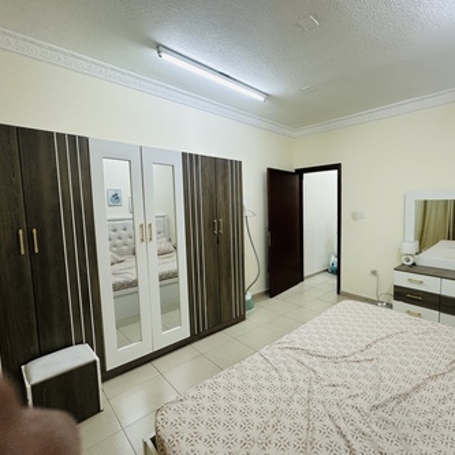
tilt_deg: -4.5
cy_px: 226
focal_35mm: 17
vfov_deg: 84.0
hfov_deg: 81.3
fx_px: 253
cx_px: 301
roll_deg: +0.0
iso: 200
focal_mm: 2.22
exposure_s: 1/60
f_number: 2.2
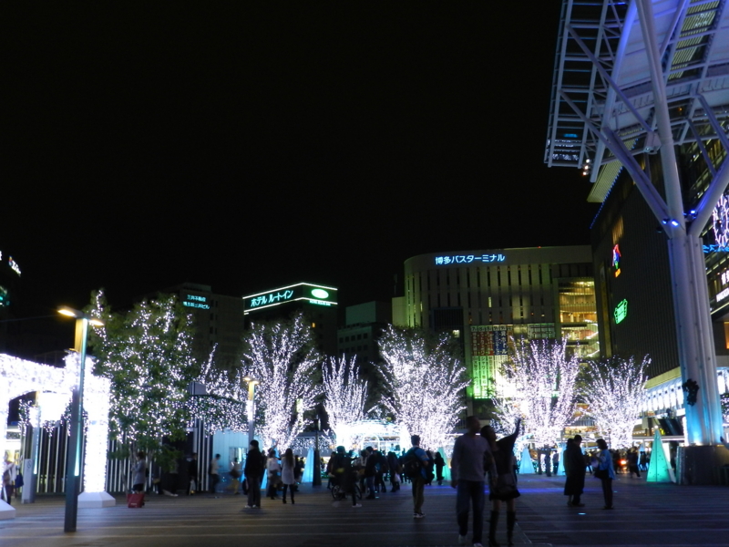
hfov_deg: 49.0
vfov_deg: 37.7
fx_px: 800
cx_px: 364
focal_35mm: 38
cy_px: 274
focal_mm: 6.7
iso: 400
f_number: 4
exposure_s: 1/10
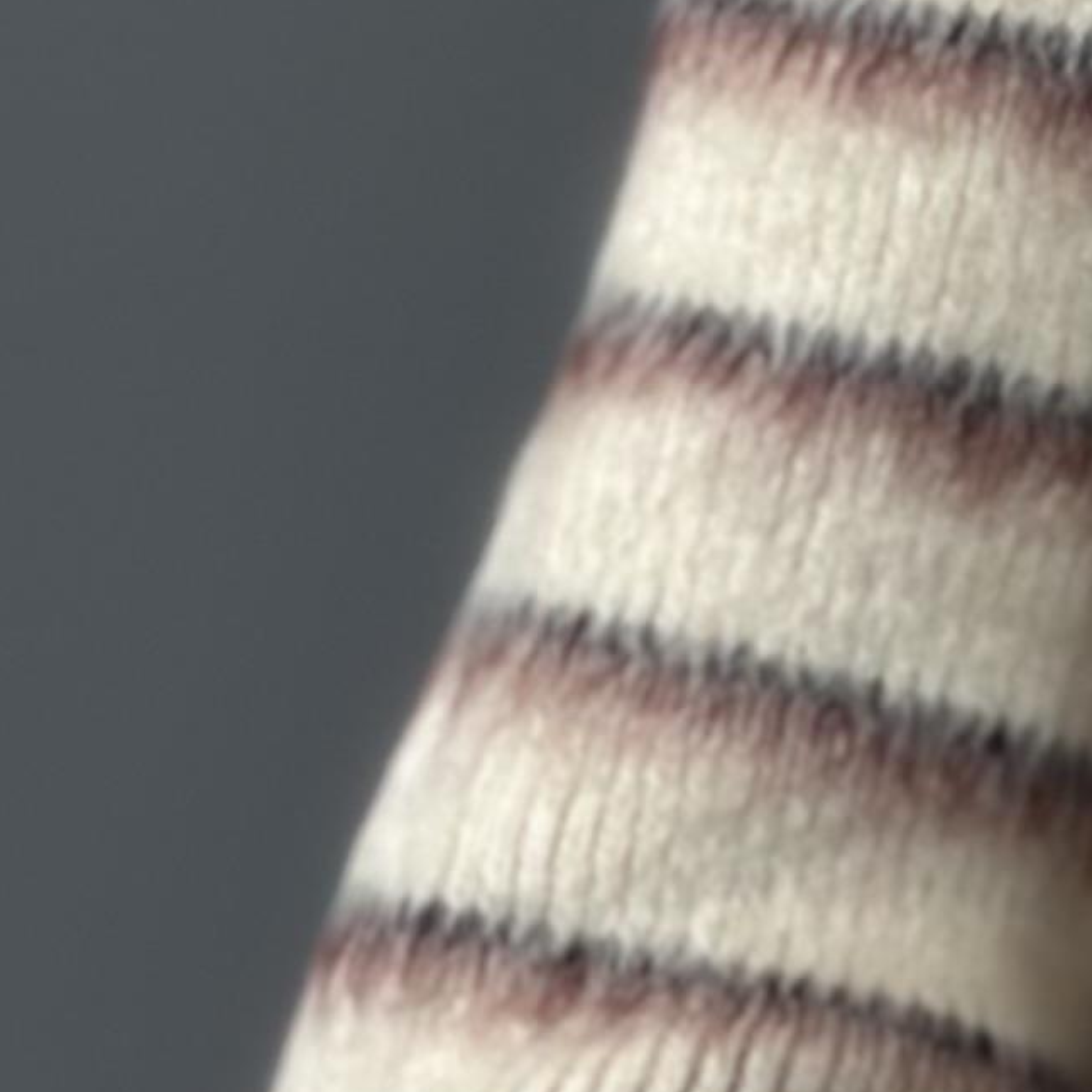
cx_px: 2228
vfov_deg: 6.6
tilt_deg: -31.4
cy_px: 1195
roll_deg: +3.7
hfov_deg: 6.4
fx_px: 9458
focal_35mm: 265
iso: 100
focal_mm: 6.86
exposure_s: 1/100
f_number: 1.78
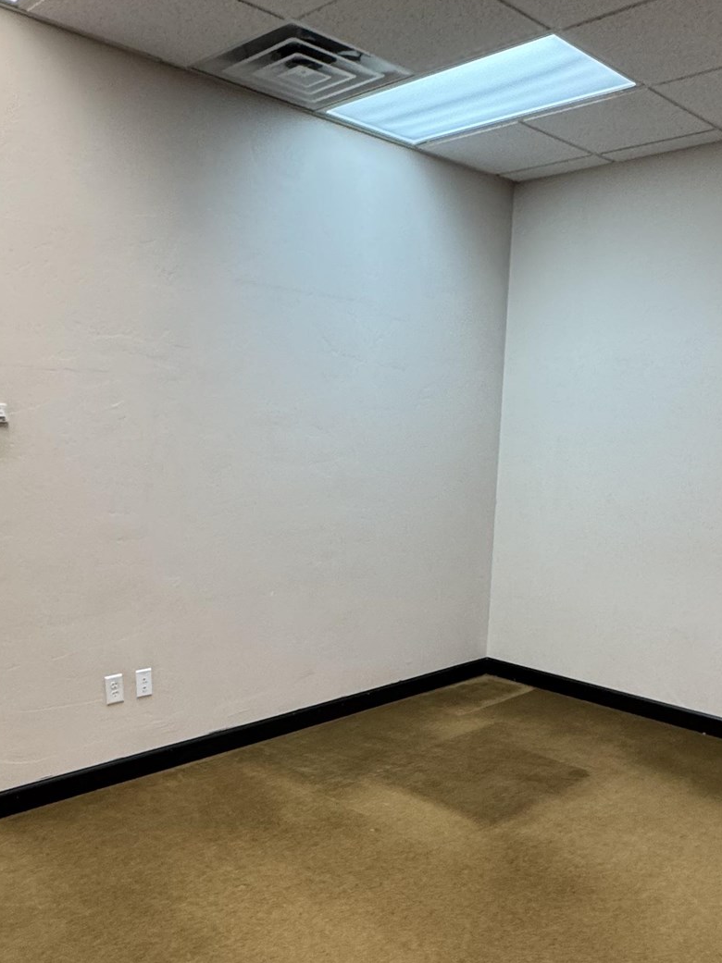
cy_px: 685
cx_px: 405
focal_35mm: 31
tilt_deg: -20.9
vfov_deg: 56.4
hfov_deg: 45.3
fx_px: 863
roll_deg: +0.7
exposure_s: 1/120
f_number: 2.2
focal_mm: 2.22
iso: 200
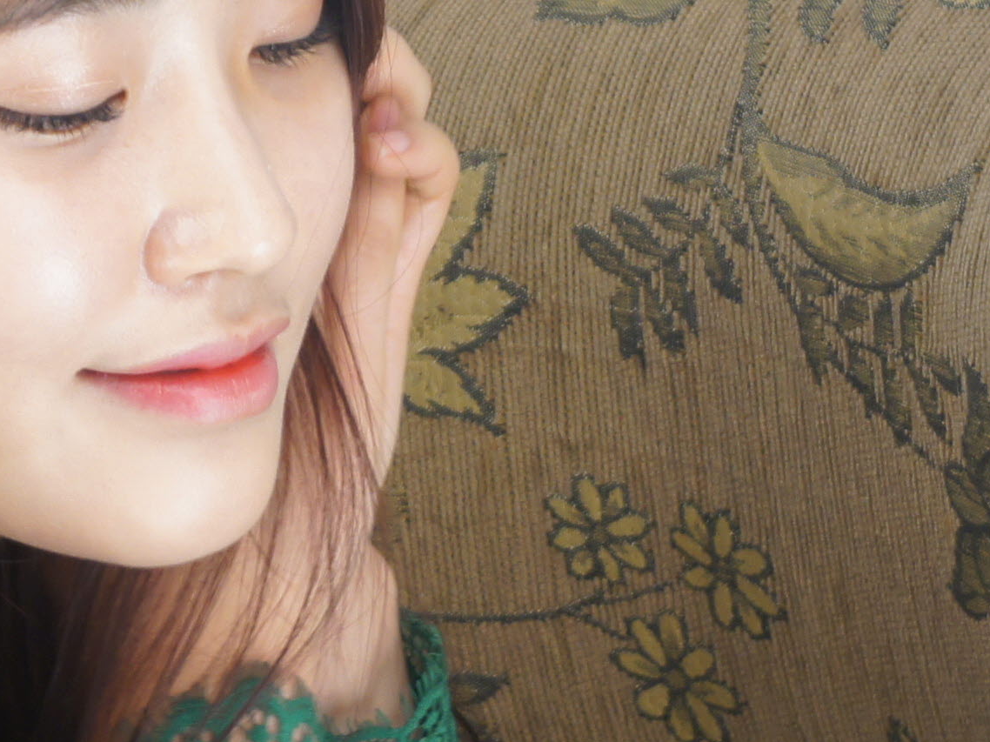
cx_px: -24
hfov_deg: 6.2
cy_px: 77
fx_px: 9148
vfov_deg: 4.6
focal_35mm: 320
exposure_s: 1/100
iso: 400
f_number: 5.6
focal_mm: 55
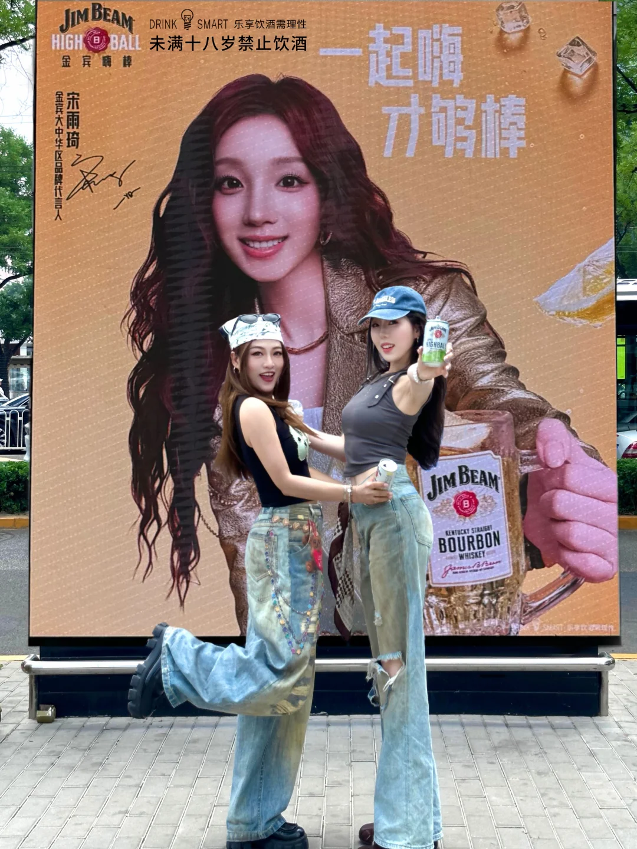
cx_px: 318
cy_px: 424
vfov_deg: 39.7
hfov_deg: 30.3
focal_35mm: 48
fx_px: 1178
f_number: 1.78
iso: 64
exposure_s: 1/1695
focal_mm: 6.86
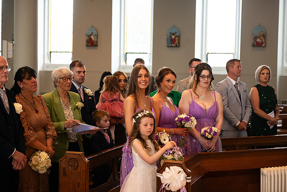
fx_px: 558
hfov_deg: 28.8
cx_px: 144
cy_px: 96
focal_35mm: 70
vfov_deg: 19.5
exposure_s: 1/160
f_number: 3.5
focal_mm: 70
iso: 800
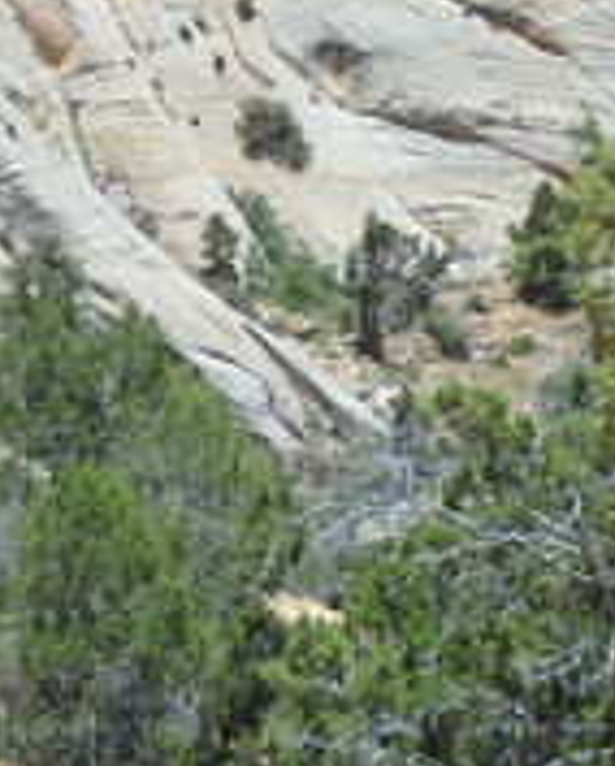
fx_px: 3498
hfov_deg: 10.0
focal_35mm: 154
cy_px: 210
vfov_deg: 12.5
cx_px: 139
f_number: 14
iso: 160
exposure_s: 1/100
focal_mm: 10
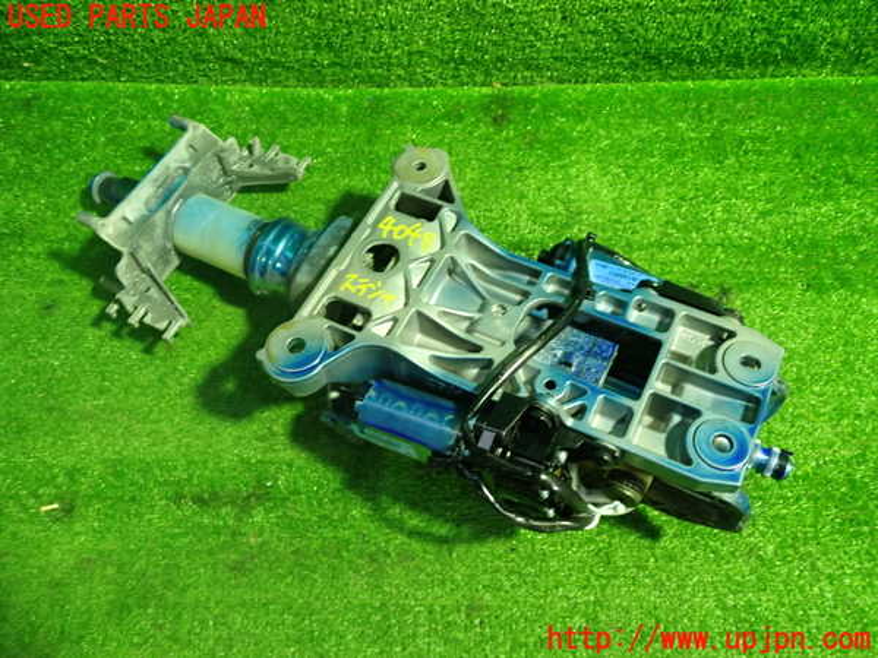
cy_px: 329
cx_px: 439
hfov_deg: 60.0
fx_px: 761
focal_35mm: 30
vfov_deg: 46.8
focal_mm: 5.4
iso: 400
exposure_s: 1/30
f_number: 2.3
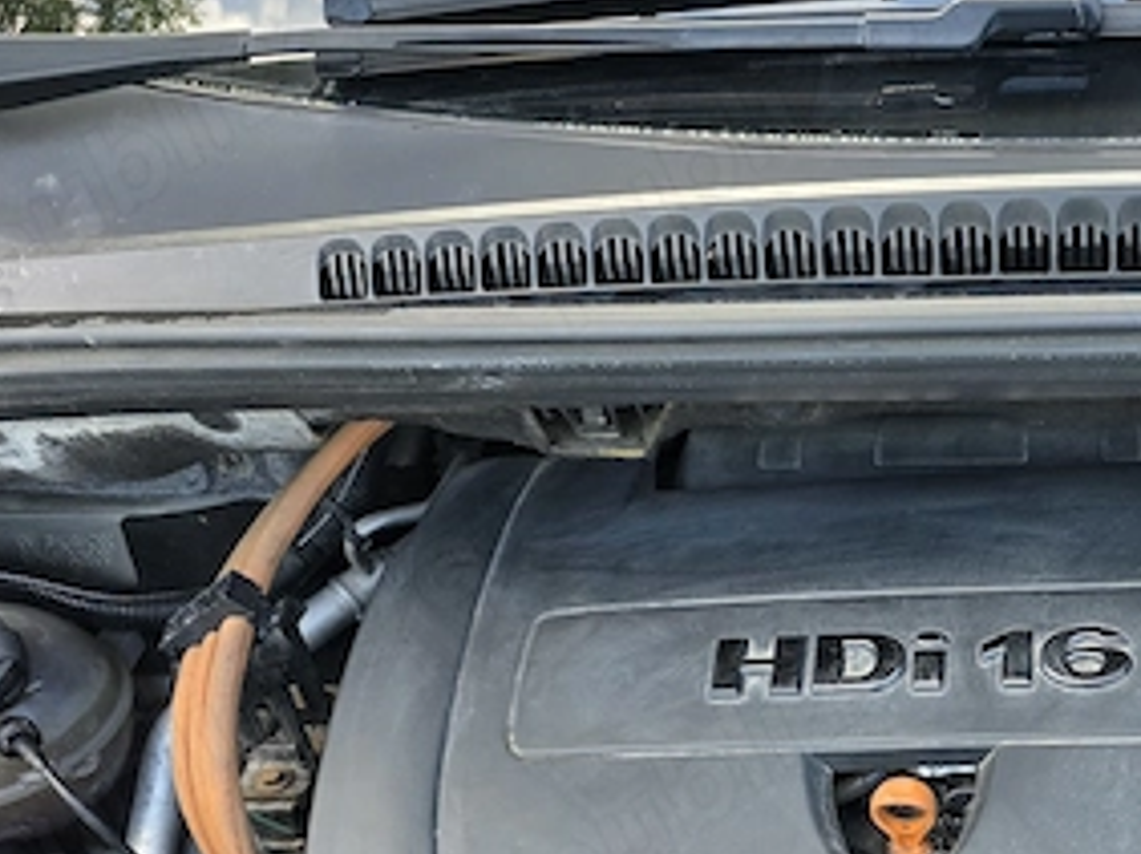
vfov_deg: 28.5
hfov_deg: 36.0
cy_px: 769
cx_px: 1072
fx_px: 1614
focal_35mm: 49
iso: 50
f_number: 1.7
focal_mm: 6.3
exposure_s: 1/180
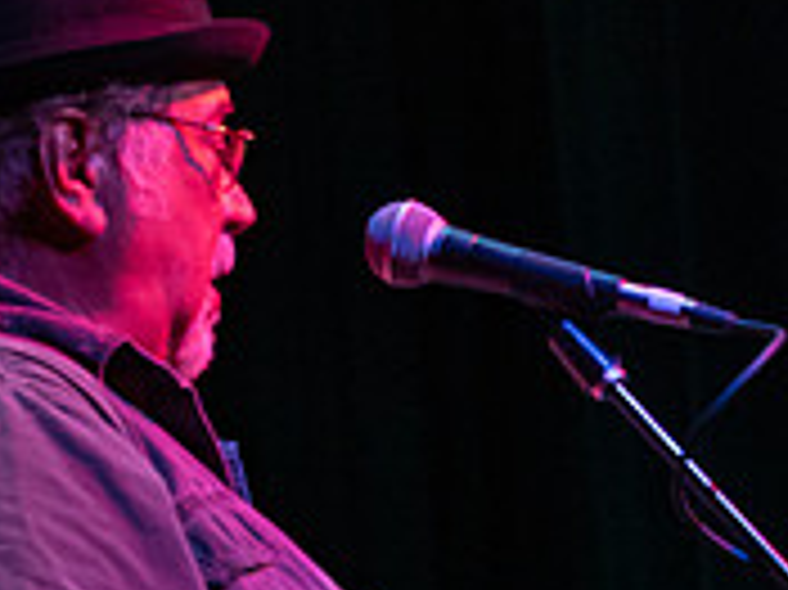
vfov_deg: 4.6
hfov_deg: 6.0
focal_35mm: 323
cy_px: 683
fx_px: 7348
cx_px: 1606
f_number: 5.6
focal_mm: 82
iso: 2000
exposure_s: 1/160
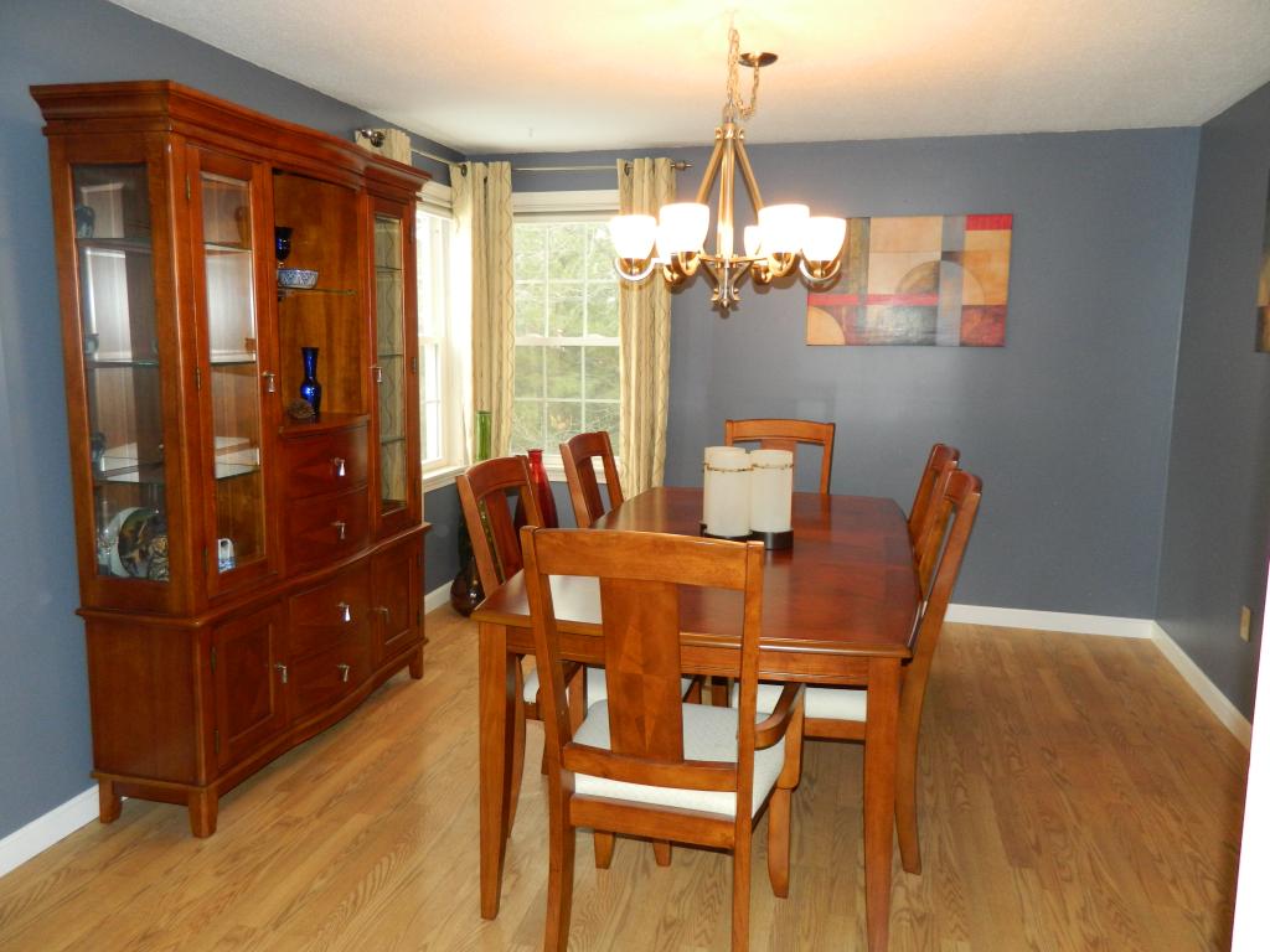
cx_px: 635
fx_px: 917
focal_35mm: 25
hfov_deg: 69.4
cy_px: 476
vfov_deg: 54.9
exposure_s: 1/30
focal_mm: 4.5
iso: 200
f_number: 3.1
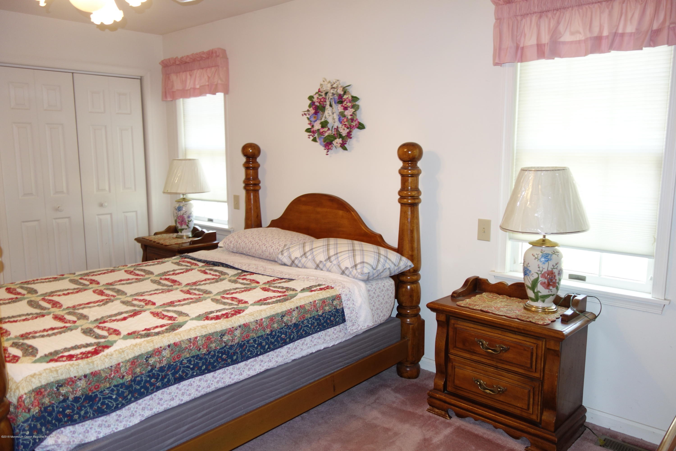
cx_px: 338
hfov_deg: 65.5
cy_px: 226
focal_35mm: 28
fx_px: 526
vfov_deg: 46.4
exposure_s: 1/50
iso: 125
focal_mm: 10.4
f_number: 1.8
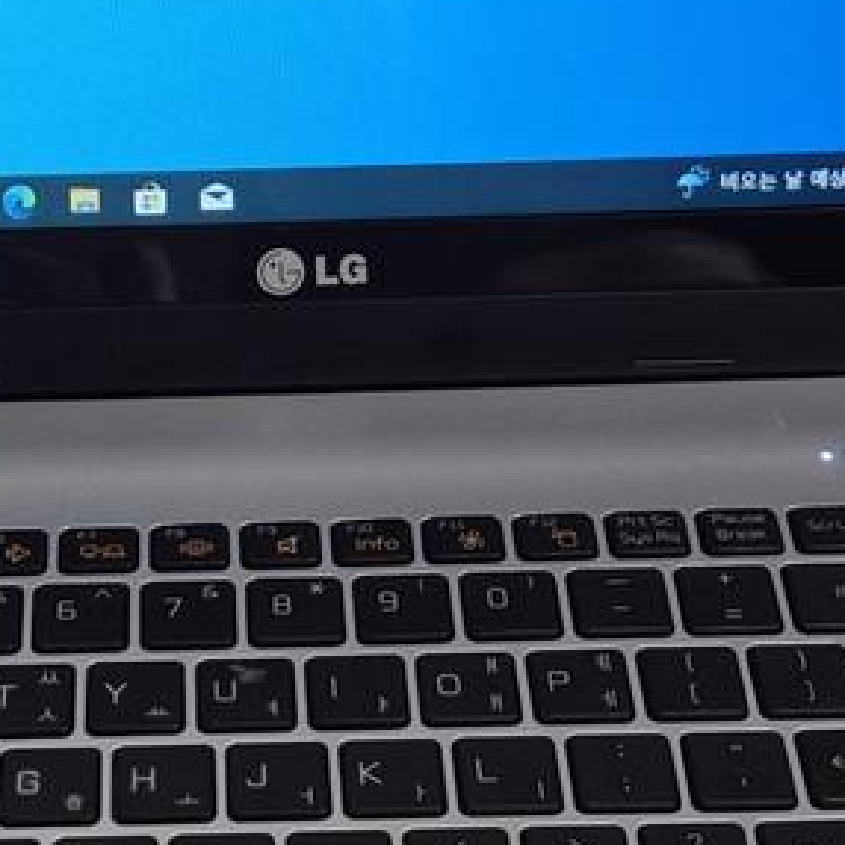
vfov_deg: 19.1
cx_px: 198
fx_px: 2513
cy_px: 479
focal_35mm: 91
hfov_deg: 18.9
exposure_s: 1/52
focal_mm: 5.4
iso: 64
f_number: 1.8
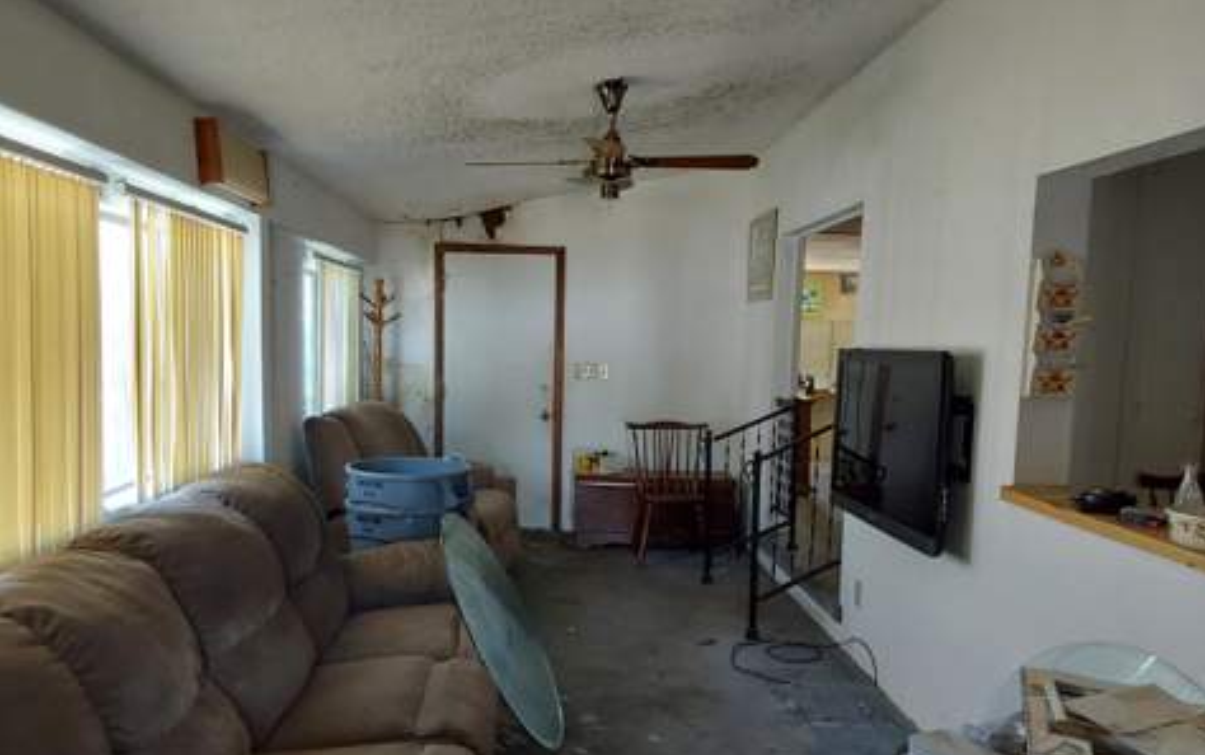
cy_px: 411
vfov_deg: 41.9
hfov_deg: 62.9
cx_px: 608
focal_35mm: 30
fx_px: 986
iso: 160
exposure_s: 1/50
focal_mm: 2.91
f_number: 1.9
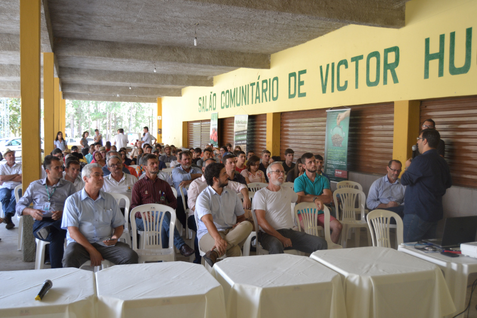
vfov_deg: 38.3
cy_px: 159
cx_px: 238
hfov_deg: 55.1
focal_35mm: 34
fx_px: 457
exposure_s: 1/60
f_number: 3.8
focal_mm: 23
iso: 400
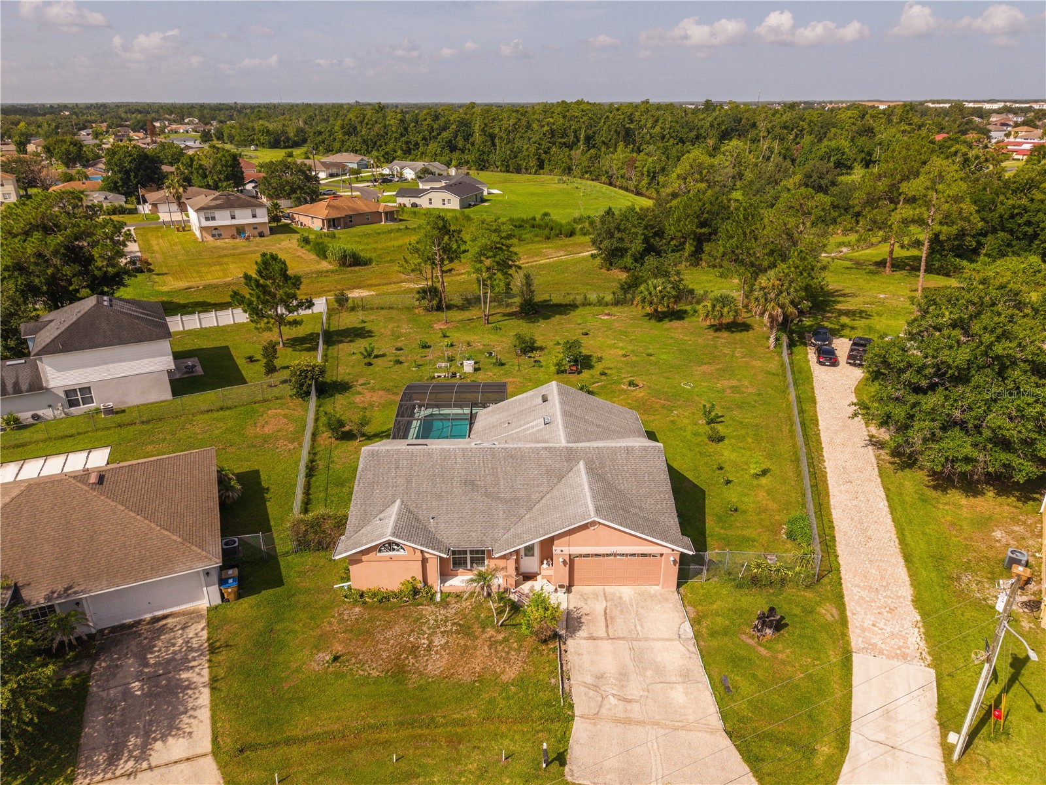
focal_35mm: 24
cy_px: 392
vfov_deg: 56.8
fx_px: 725
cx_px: 523
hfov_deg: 71.6
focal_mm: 8.67
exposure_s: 1/200
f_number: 1.8
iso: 100
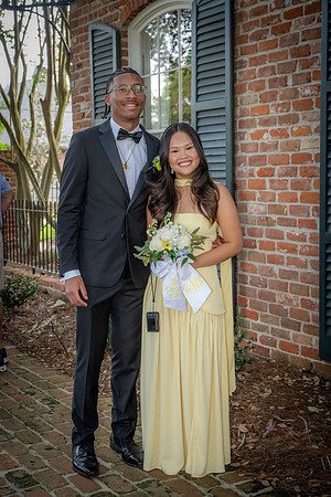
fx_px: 690
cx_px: 166
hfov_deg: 27.0
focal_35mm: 50
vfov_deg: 39.6
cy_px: 248
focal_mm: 50
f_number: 6.3
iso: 2000
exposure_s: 1/125
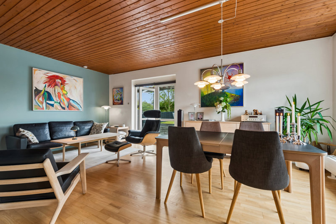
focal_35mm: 16
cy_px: 112
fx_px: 149
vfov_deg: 73.7
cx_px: 168
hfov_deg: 96.7
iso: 200
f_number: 11
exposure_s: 1/5
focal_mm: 16
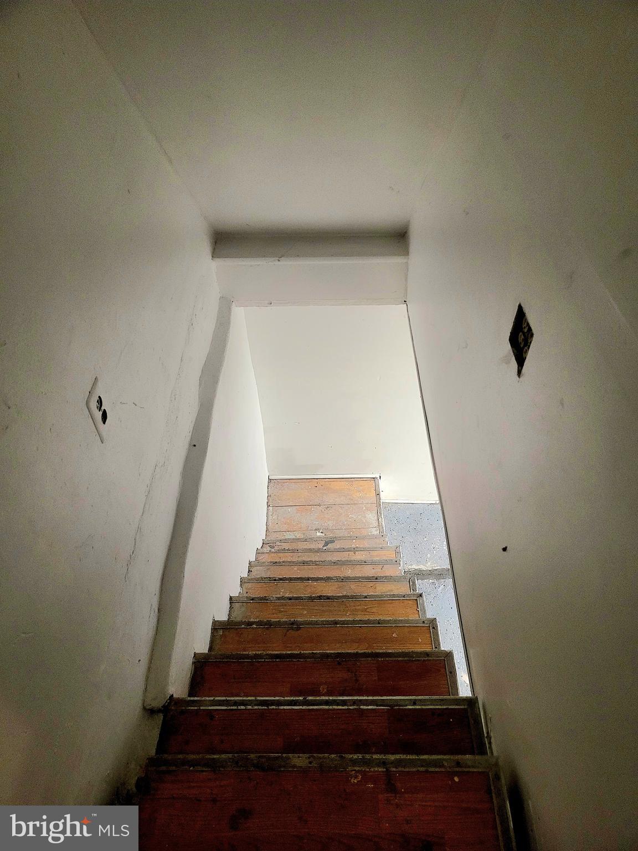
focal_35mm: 24
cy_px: 426
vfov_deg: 71.6
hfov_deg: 56.8
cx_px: 319
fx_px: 590
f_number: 1.8
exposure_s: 1/40
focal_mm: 5
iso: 500
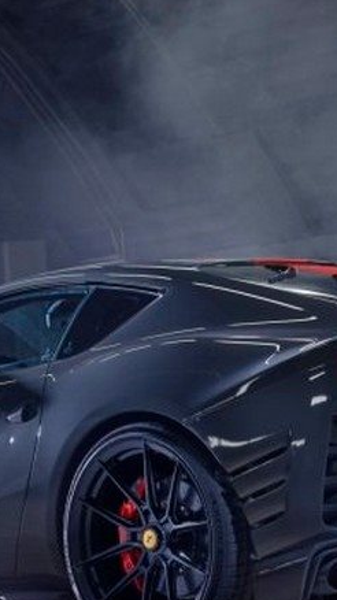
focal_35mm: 134
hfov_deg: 9.0
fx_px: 2131
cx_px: -27
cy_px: 384
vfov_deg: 16.0
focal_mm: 35
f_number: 8
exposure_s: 1/13
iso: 100
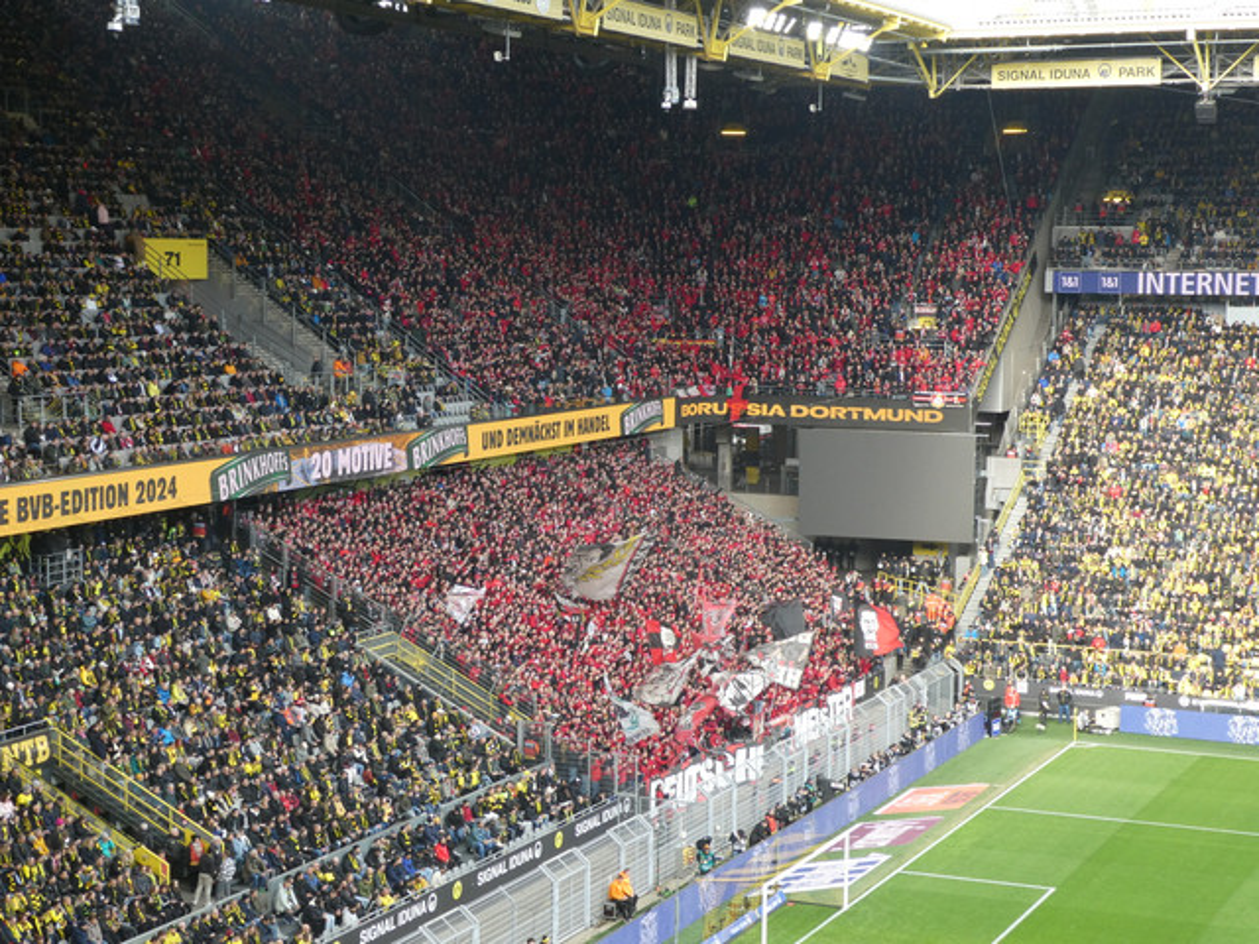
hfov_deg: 29.8
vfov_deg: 22.6
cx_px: 630
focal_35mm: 65
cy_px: 472
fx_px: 2364
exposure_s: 1/80
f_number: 4.4
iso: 200
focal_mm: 11.7
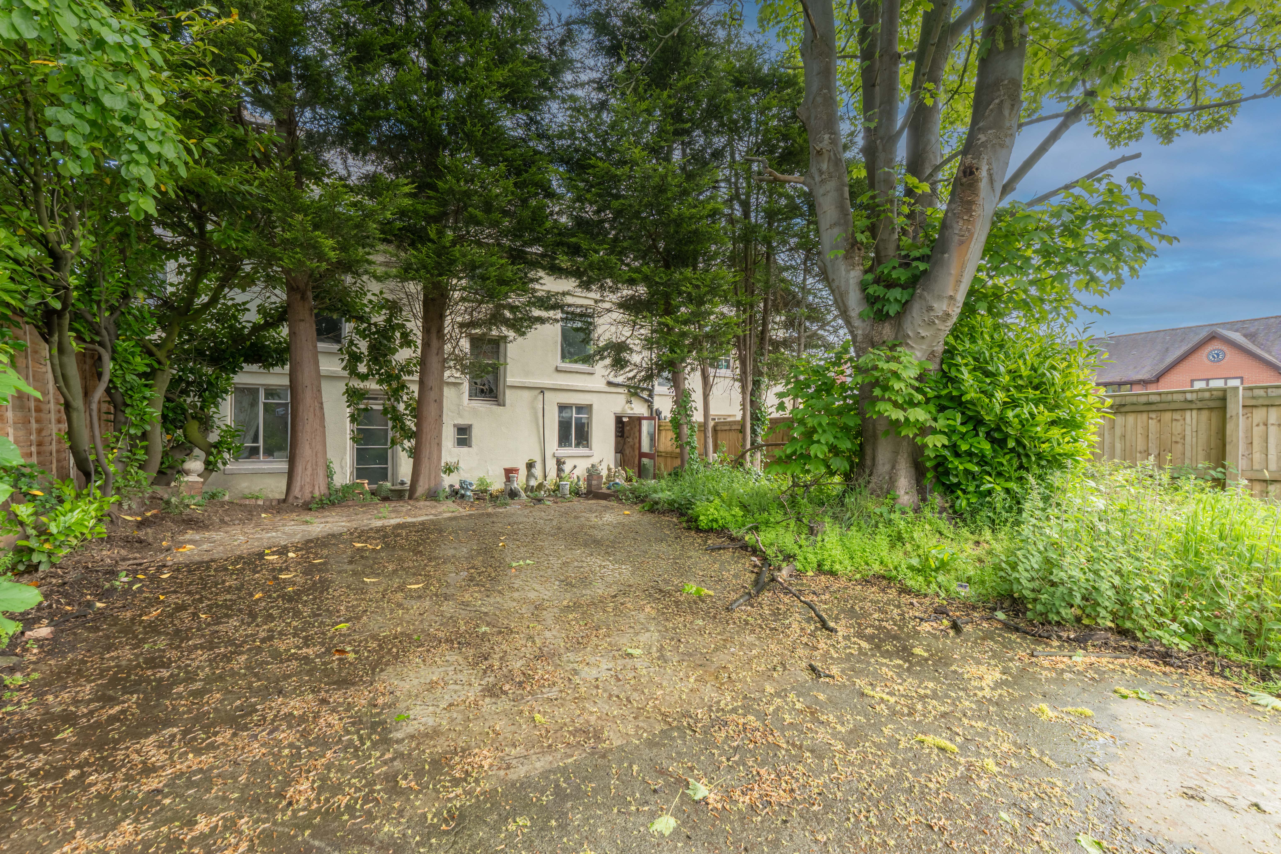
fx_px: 560
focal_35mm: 16
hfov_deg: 97.6
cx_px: 640
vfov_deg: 74.6
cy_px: 427
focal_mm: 10.5
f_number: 9
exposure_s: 1/160
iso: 250
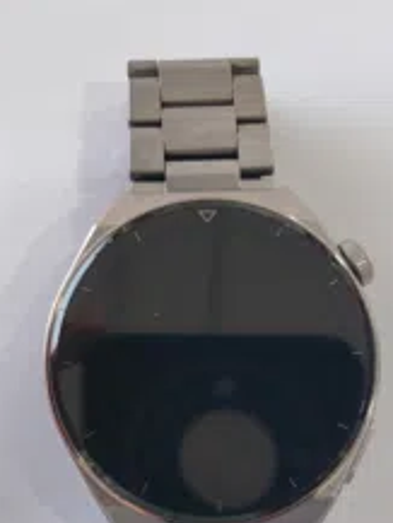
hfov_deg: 24.8
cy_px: 304
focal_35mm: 59
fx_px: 892
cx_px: 178
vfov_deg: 32.6
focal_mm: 5.25
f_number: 1.75
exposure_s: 1/60
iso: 381
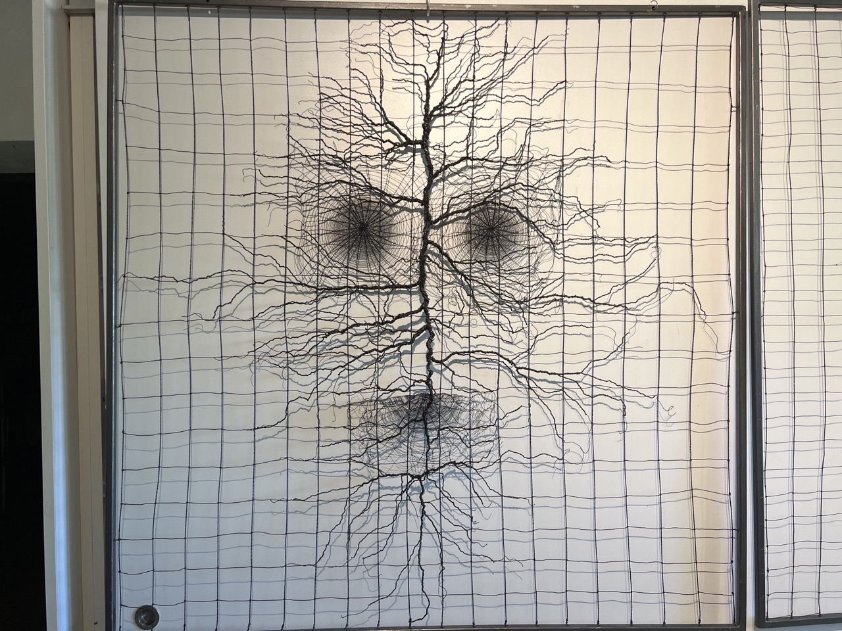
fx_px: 632
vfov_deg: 53.1
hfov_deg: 67.3
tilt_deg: -0.7
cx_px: 421
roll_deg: +1.8
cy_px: 316
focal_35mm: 26
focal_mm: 5.7
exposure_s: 1/100
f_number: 1.5
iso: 100
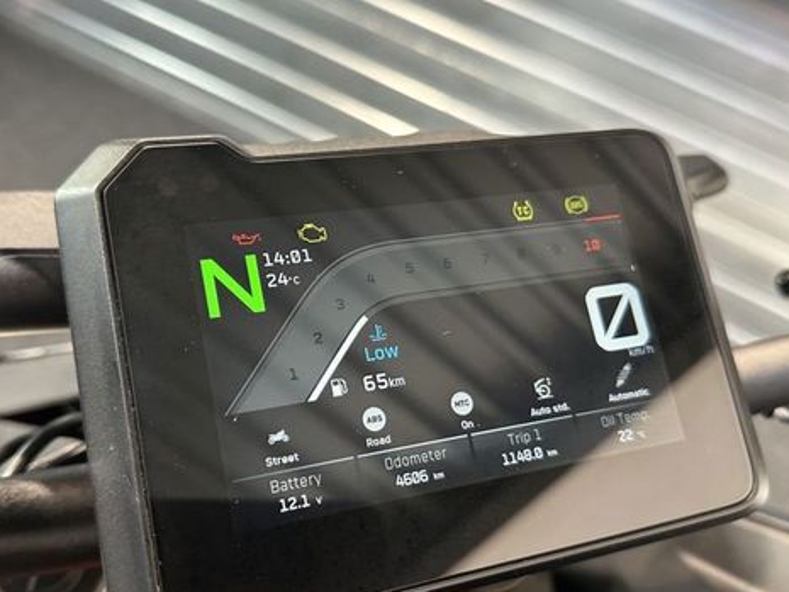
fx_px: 752
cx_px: 378
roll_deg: -20.7
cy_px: 326
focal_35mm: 33
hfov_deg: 55.3
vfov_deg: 42.9
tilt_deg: -32.1
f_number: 1.78
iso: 320
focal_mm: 6.86
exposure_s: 1/50
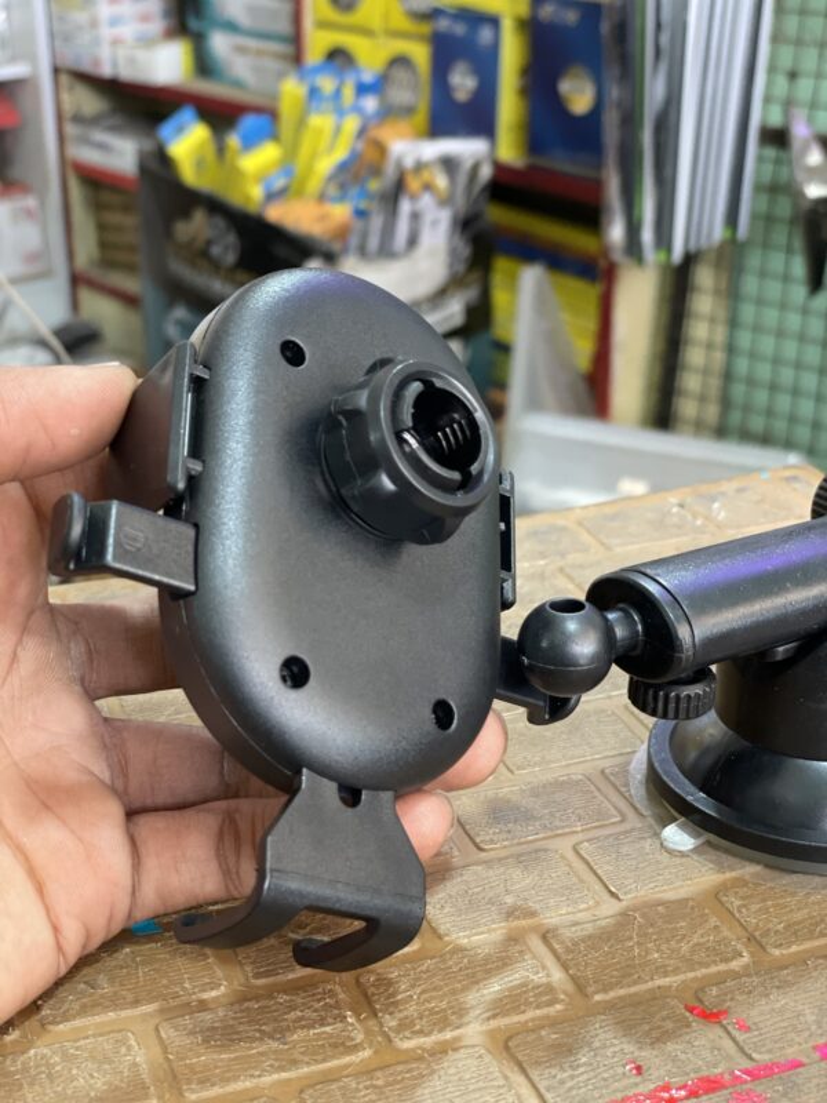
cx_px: 414
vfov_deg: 36.8
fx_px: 1656
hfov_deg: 28.0
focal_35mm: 52
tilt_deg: -23.1
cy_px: 552
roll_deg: +0.4
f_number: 2
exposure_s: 1/33
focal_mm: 6
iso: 250
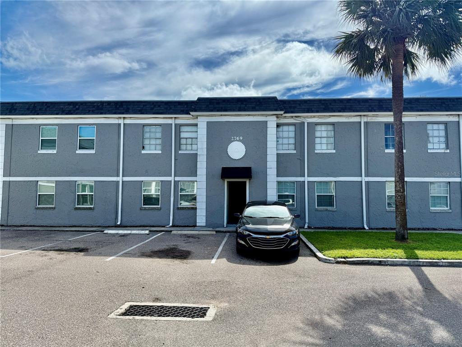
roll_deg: -0.4
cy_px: 174
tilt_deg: +4.5
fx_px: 320
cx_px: 231
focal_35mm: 24
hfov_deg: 71.6
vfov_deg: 56.8
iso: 80
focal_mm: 6.76
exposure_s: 1/6711
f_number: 1.78
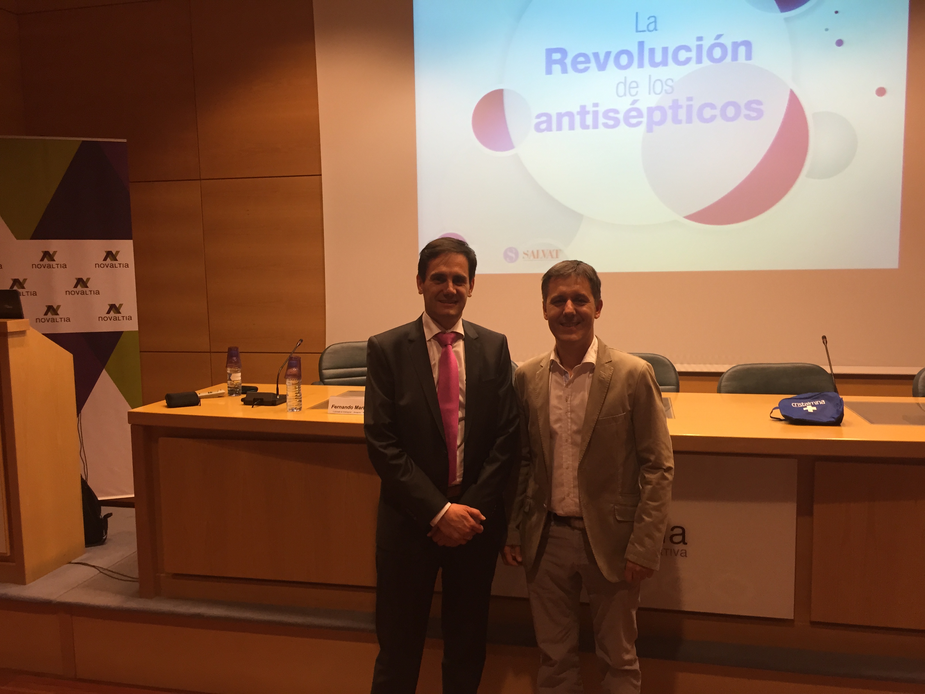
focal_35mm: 29
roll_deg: -0.2
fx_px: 775
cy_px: 347
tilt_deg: -6.9
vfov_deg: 48.2
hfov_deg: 61.7
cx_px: 462
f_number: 2.2
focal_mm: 4.15
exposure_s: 1/30
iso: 100
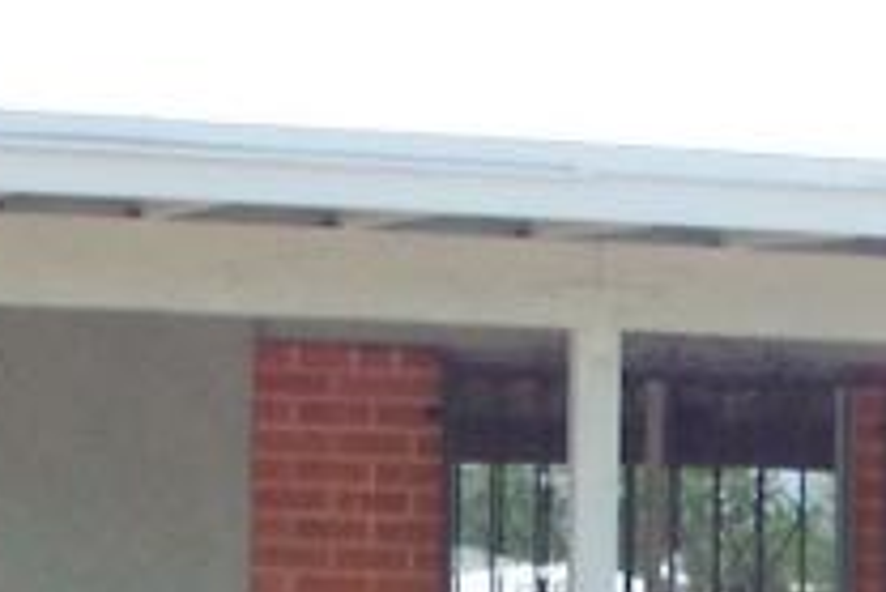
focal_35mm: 194
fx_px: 4778
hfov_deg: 10.5
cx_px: 958
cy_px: 1009
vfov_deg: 6.9
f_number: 2.8
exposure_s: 1/500
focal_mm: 7.5
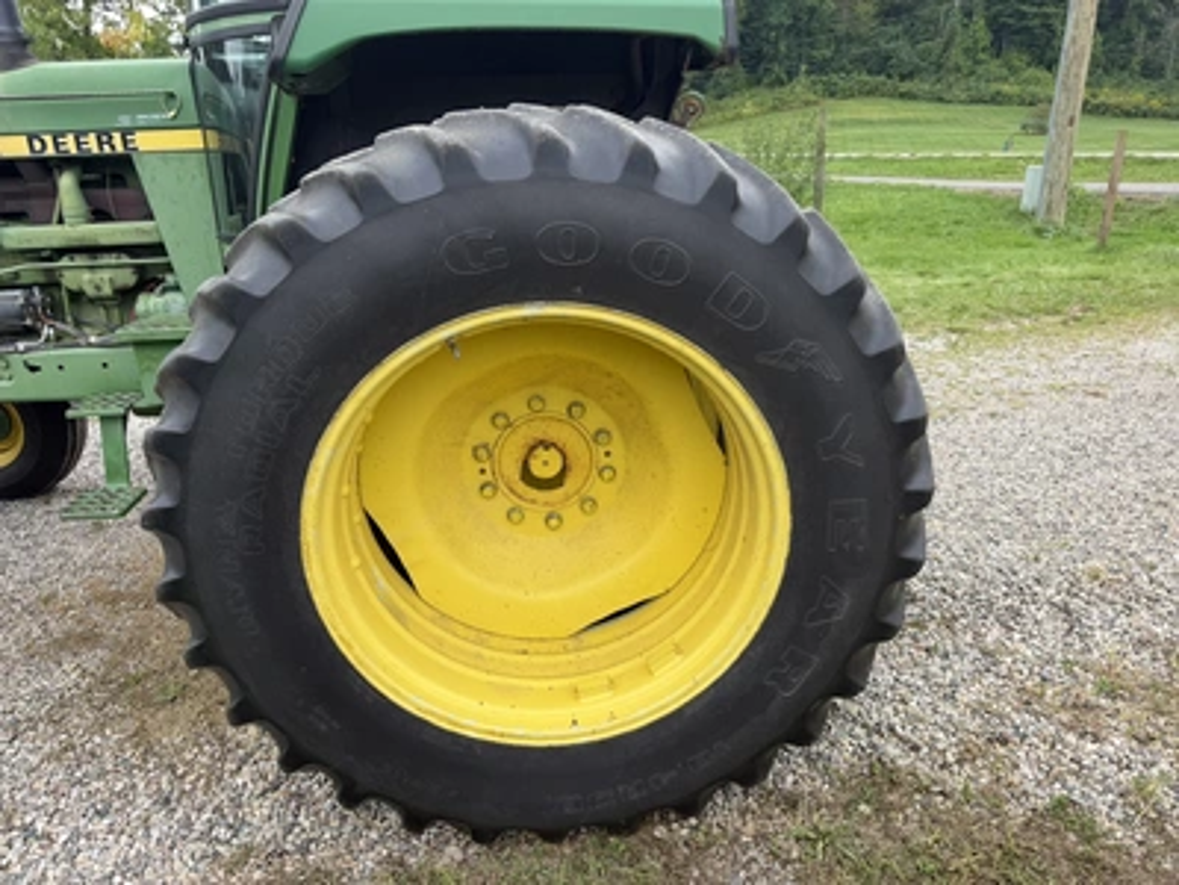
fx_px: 817
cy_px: 442
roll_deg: -1.1
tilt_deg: -14.6
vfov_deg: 56.8
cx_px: 590
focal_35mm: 24
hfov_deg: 71.6
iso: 80
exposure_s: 1/1464
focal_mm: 6.76
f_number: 1.78
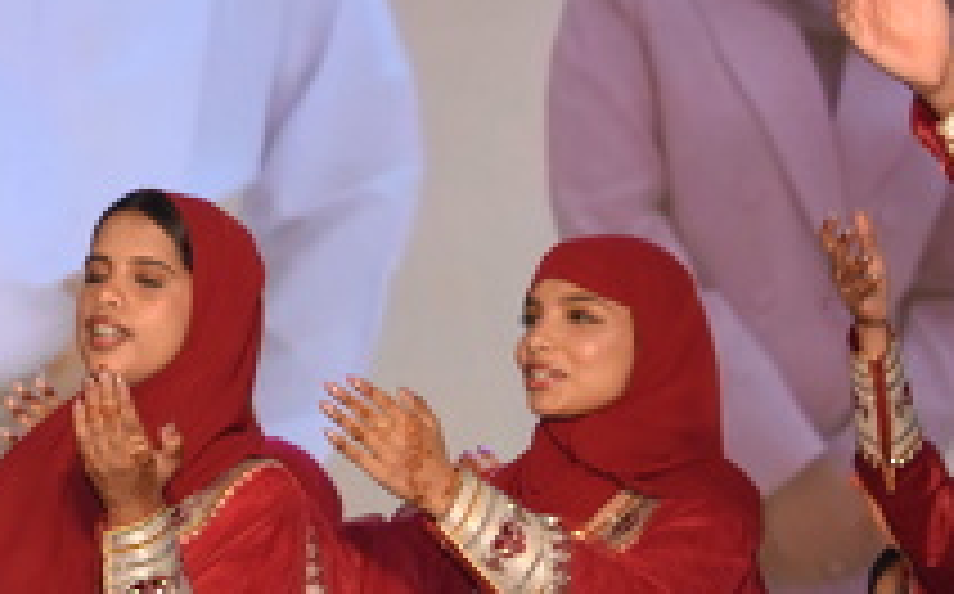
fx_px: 9194
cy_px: 292
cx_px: -698
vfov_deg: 3.7
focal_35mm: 354
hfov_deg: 5.8
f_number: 5.6
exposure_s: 1/250
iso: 1250
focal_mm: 92
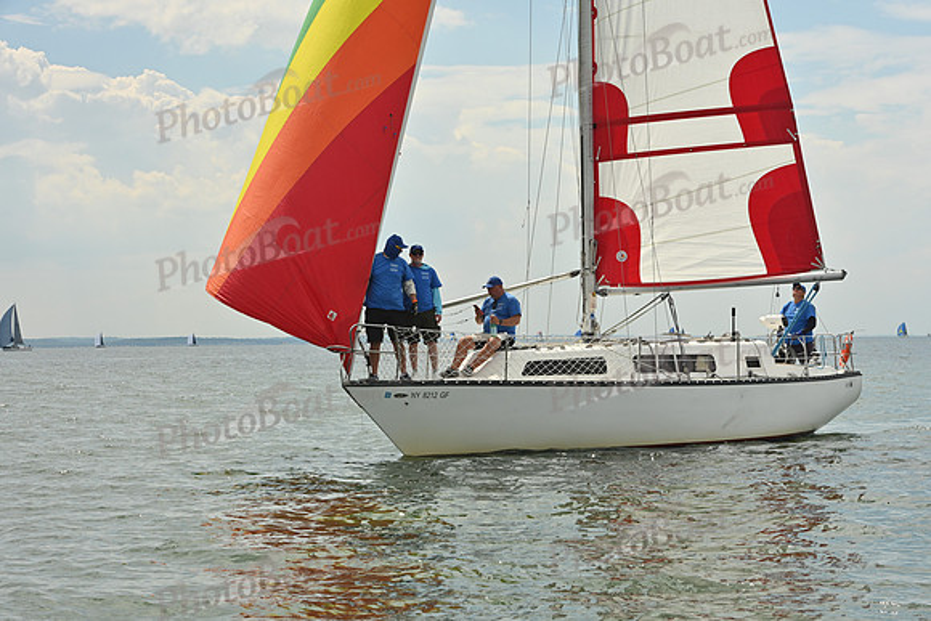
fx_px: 2069
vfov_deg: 17.1
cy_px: 310
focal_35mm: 80
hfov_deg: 25.4
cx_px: 466
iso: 320
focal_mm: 80
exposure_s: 1/1250
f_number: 9
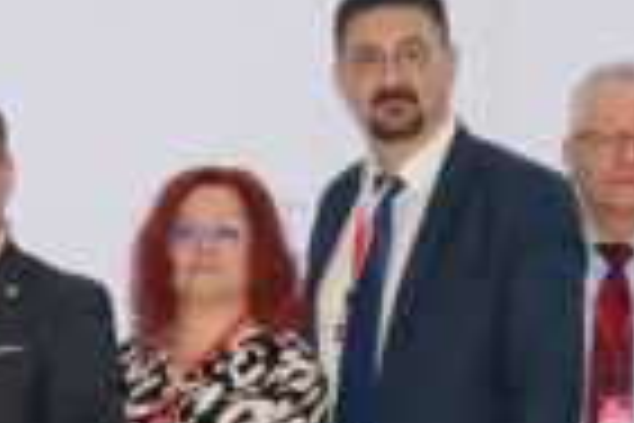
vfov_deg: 9.2
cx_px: 22
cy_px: 493
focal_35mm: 147
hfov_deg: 13.8
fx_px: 2589
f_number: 6.3
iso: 1000
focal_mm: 27
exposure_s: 1/200
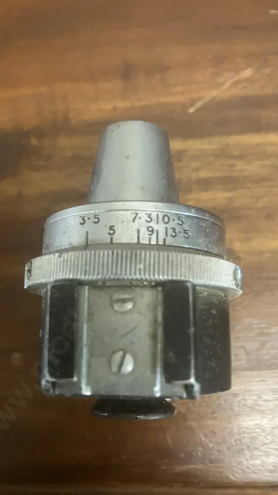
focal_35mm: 31
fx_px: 406
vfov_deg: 62.6
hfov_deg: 37.8
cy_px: 251
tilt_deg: -78.5
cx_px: 130
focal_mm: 3.99
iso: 320
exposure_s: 1/25
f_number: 1.8
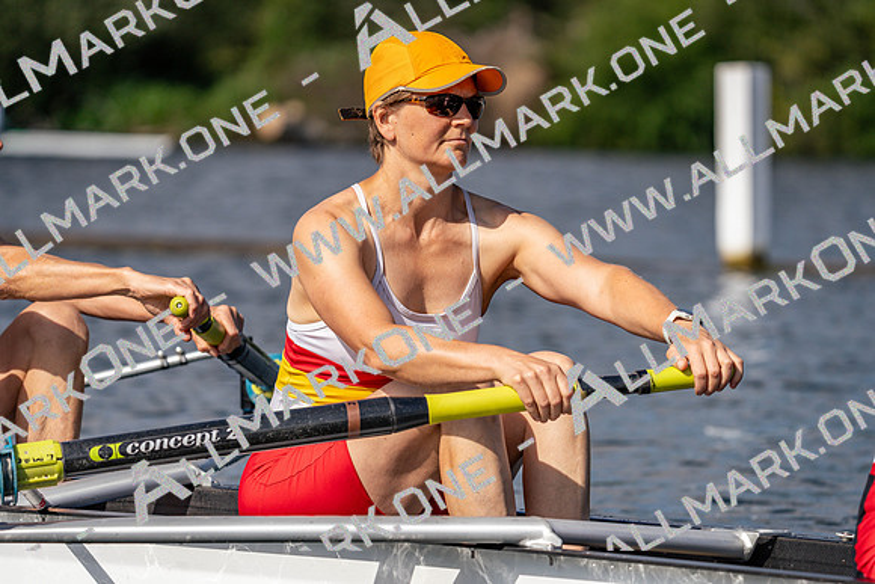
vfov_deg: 4.9
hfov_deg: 7.4
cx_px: 438
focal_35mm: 280
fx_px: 6807
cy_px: 292
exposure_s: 1/1600
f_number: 5.6
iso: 125
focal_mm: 280
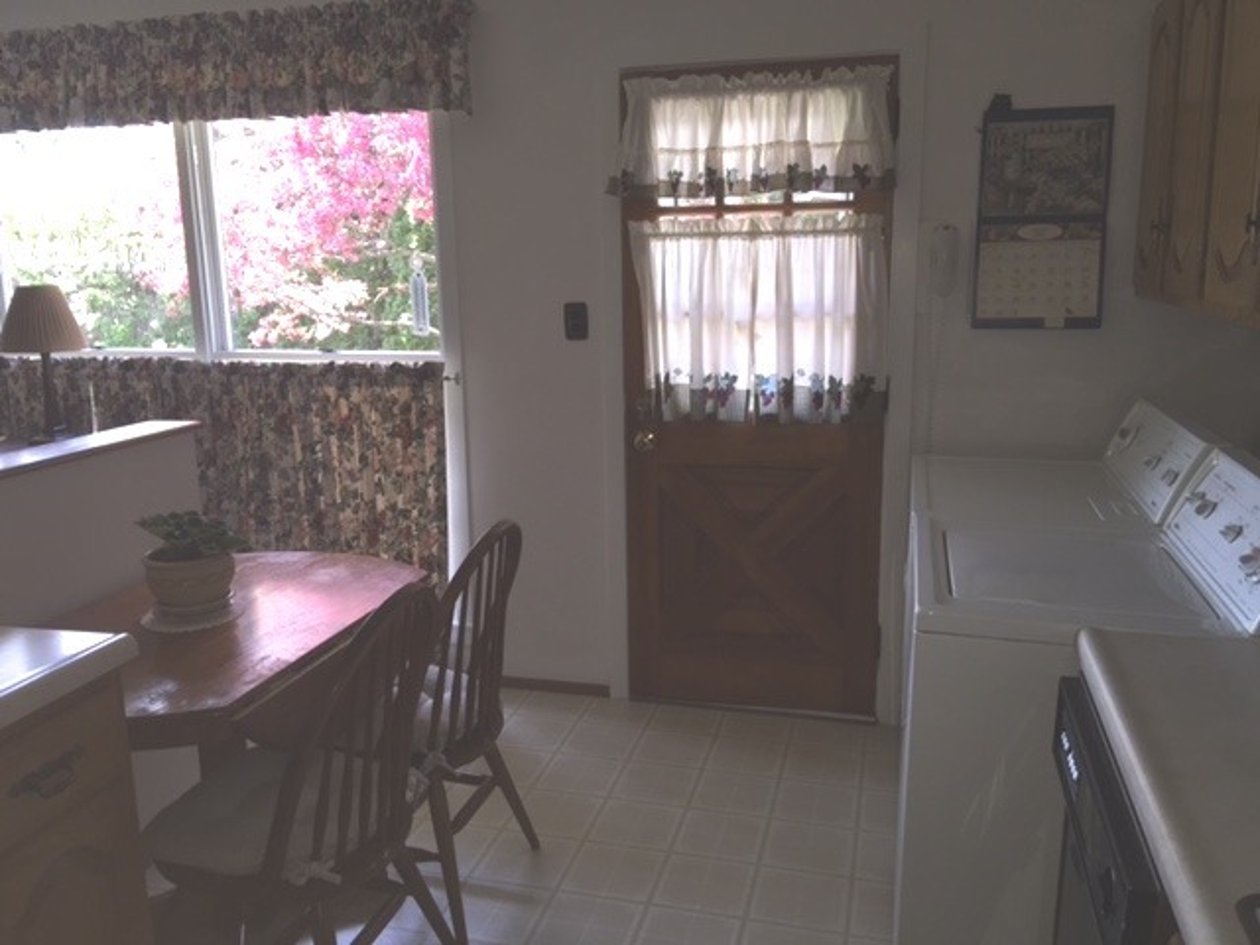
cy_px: 472
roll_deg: +0.4
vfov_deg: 48.2
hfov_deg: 61.7
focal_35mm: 29
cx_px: 630
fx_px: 1056
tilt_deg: -11.5
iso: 32
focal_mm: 4.15
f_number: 2.2
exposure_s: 1/30
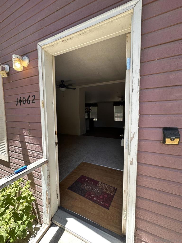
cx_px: 91
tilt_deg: -5.2
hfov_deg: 85.7
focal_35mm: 14
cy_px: 122
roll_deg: -0.5
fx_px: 98
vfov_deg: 102.1
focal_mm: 2.22
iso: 40
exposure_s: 1/118
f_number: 2.2
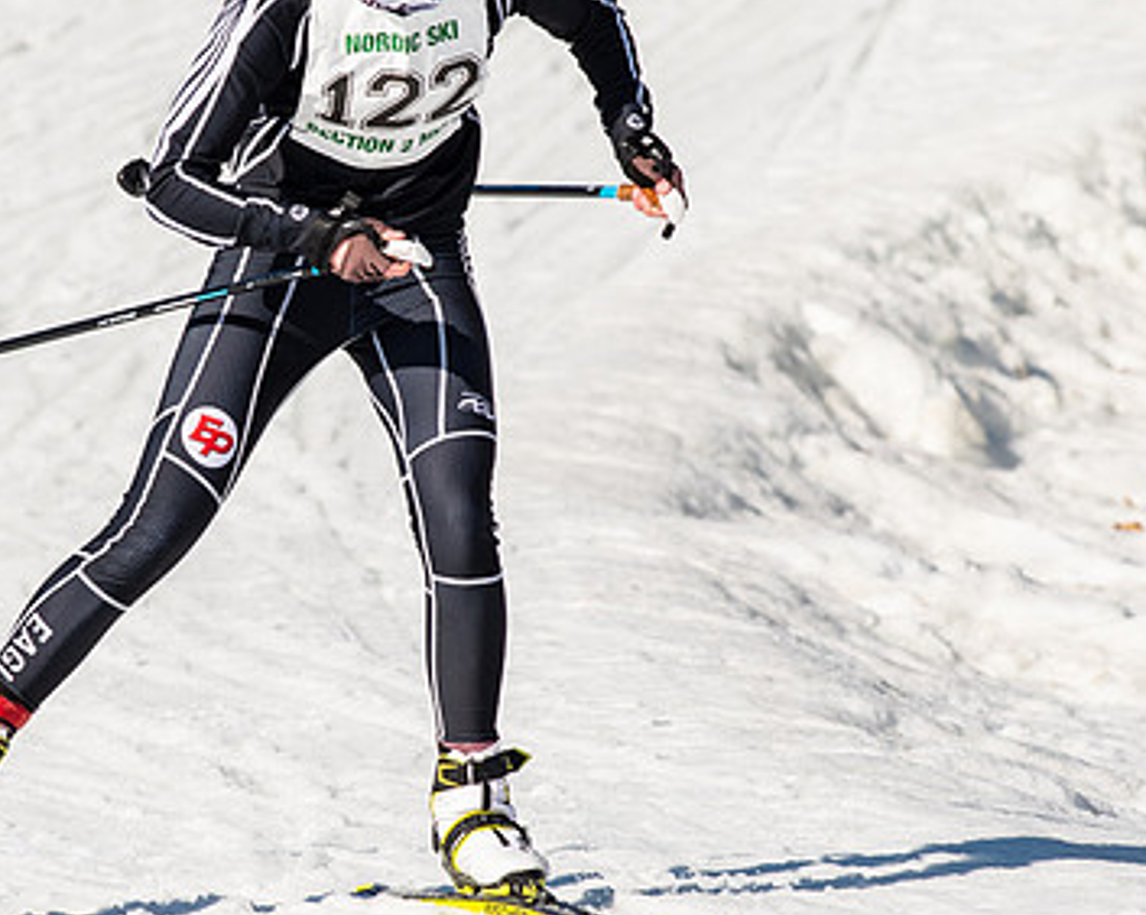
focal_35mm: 808
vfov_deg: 1.9
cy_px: 470
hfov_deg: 2.4
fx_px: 27390
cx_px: 265
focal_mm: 300
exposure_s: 1/2000
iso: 400
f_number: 7.1
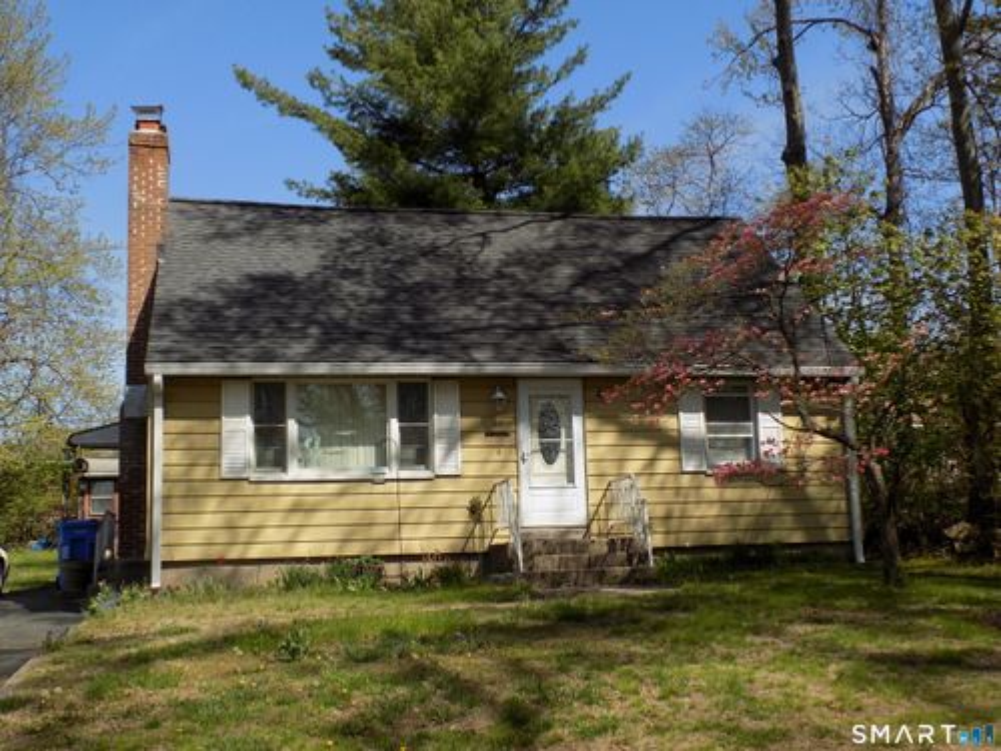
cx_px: 500
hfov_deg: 45.8
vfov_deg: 35.1
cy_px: 376
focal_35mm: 41
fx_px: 1186
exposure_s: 1/640
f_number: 3.6
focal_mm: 7.3
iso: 80
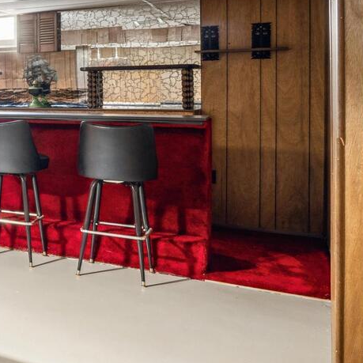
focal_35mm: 48
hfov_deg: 22.8
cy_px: 102
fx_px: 569
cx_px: -267
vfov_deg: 34.8
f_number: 9
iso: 400
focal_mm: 16
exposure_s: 1/1.67
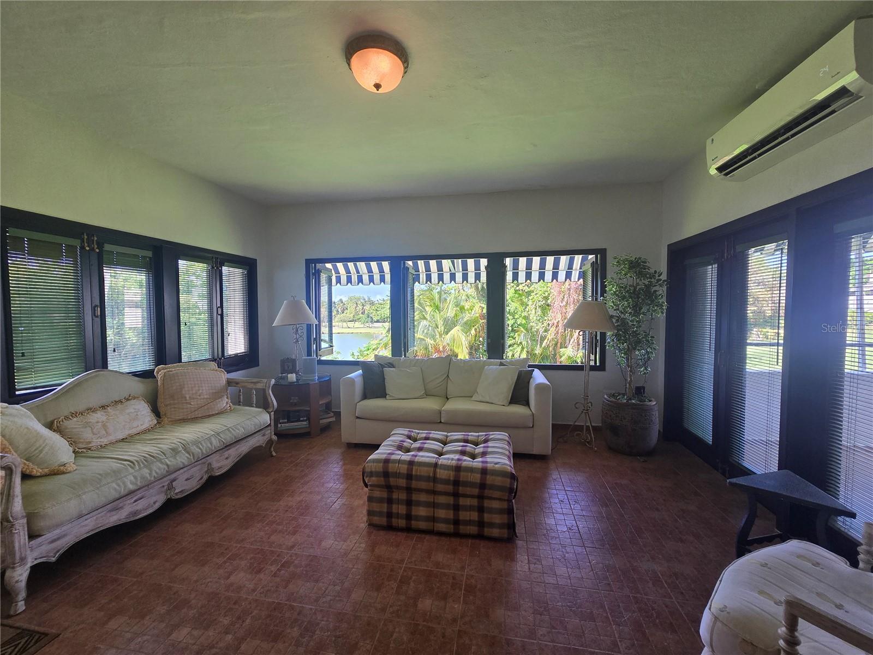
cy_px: 328
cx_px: 436
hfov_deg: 106.2
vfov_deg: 89.9
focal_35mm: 13
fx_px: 328
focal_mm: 2.2
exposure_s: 1/120
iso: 64
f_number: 2.2
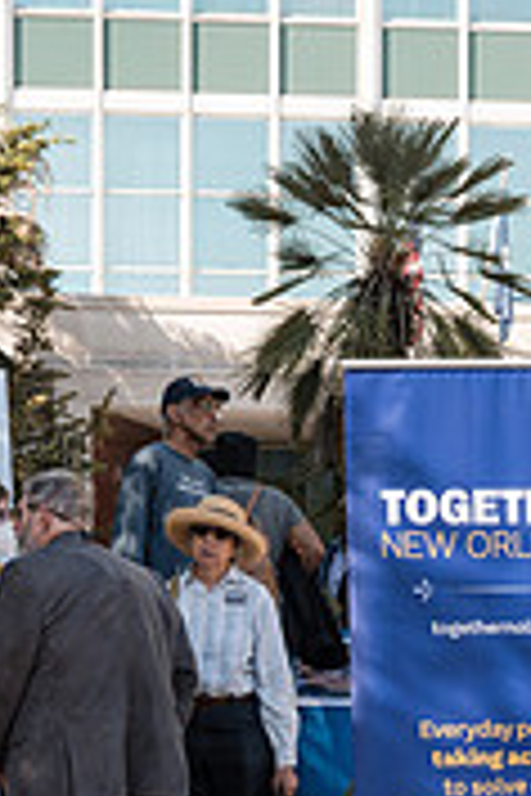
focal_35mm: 122
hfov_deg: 11.2
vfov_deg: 16.5
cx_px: 318
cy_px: 773
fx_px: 2699
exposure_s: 1/200
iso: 200
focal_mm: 35
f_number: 8
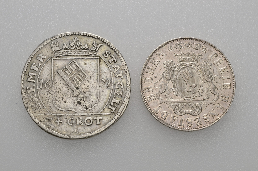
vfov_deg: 16.5
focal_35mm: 82
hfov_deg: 24.7
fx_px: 590
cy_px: 86
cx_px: 129
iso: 400
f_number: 14
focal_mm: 55
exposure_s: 1/200
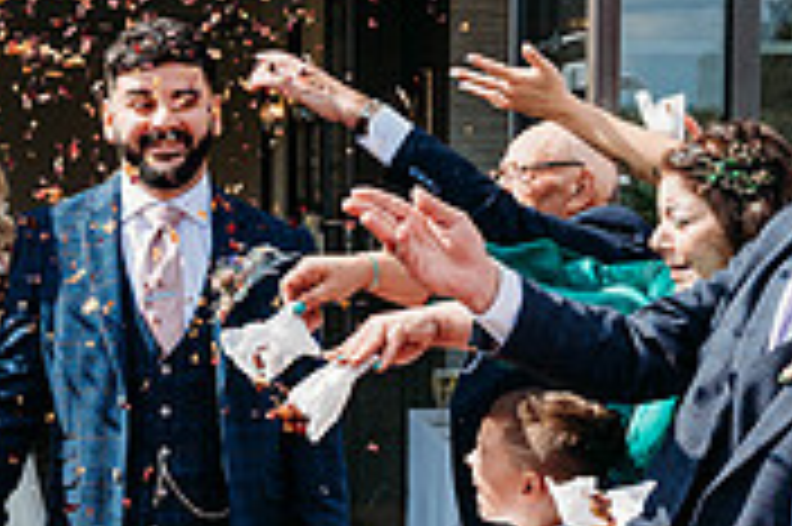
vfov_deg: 12.2
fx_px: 2462
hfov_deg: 18.1
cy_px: 396
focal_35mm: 112
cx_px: 166
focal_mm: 34
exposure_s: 1/800
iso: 200
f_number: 5
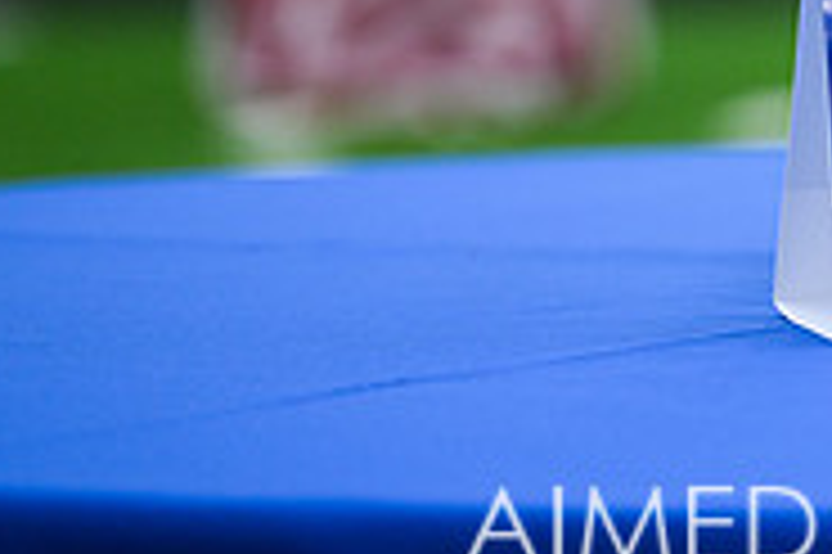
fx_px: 7758
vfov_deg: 4.1
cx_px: 1111
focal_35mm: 336
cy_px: -259
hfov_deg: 6.1
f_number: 2.8
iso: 1000
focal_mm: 105
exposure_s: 1/200
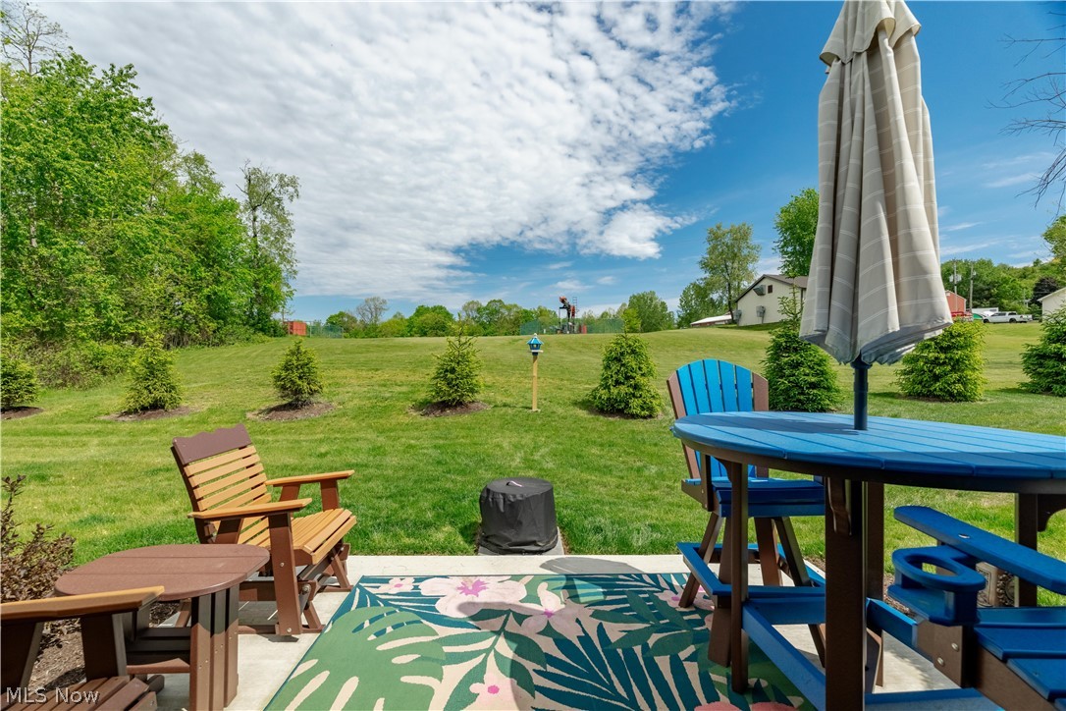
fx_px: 474
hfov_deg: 96.7
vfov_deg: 73.7
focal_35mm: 16
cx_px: 533
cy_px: 356
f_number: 5.6
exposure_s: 1/12800
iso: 500
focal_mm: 16
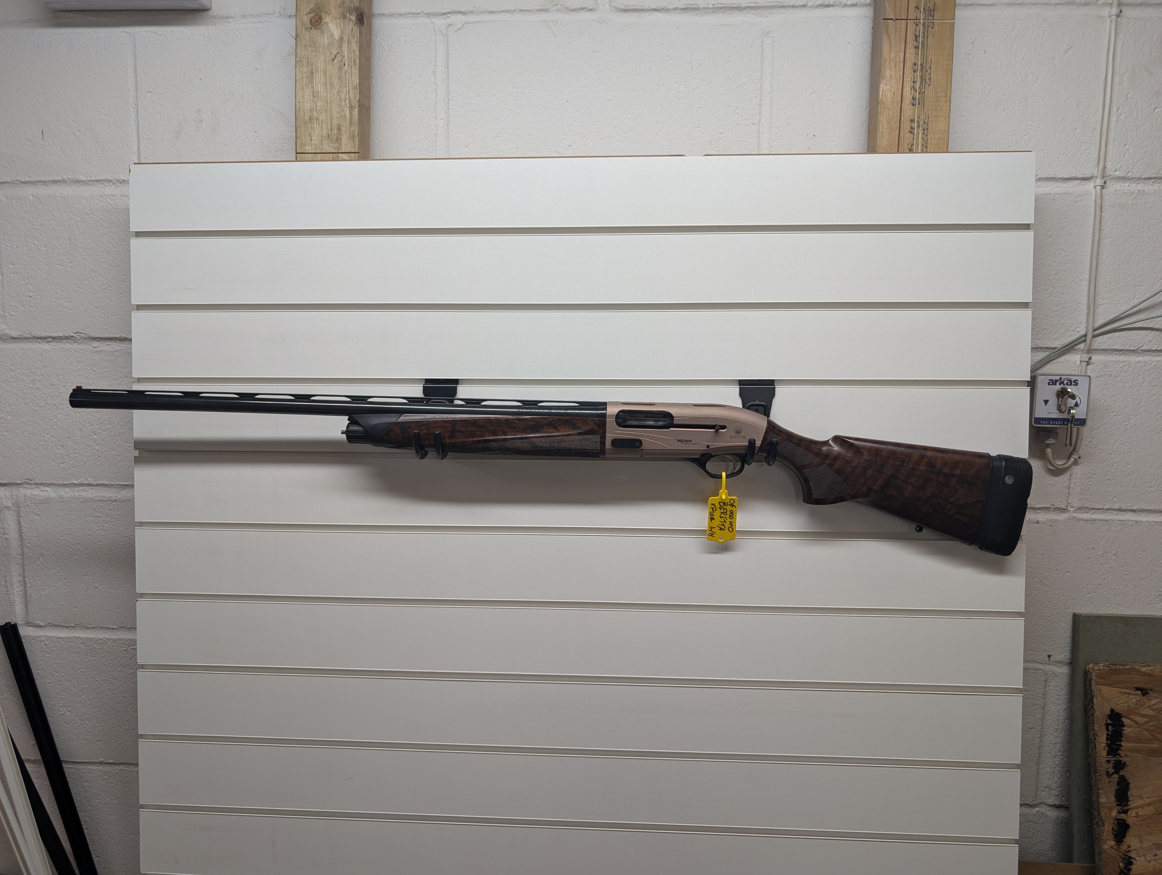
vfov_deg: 56.9
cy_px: 438
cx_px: 581
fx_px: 807
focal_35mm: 24
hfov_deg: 71.5
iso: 26
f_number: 1.68
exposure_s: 1/66.6
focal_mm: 6.9
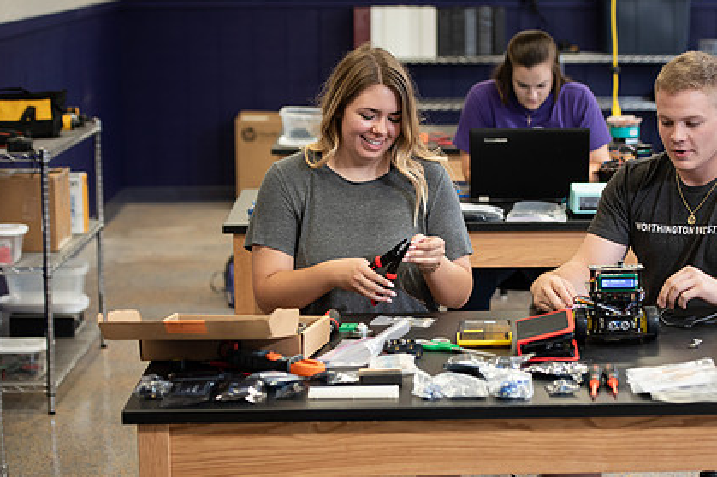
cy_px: 288
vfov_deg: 14.1
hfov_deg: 21.0
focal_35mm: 97
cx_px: 447
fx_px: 1931
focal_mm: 70
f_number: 3.5
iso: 800
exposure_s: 1/200
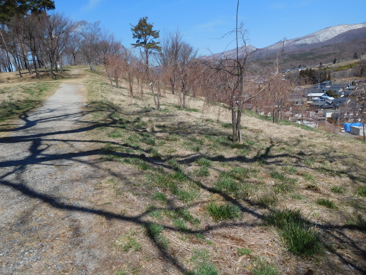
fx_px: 275
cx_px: 184
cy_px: 134
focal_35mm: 26
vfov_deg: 53.1
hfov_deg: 67.3
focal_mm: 4.5
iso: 125
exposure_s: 1/1250
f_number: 3.4
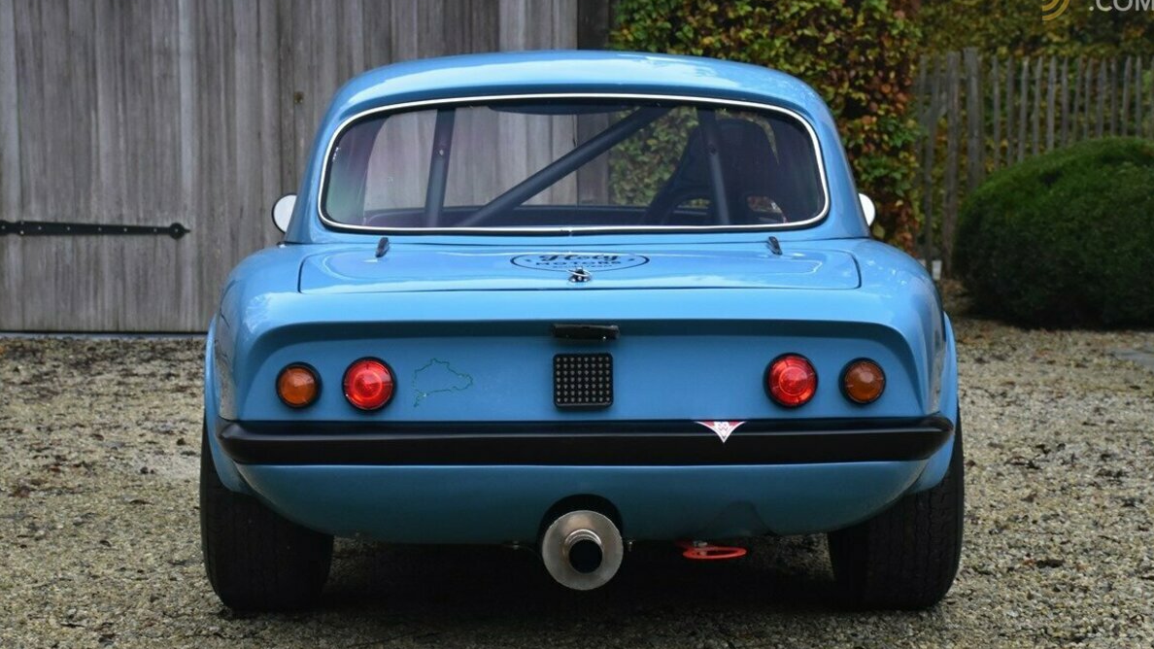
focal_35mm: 56
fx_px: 1699
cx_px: 582
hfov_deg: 37.5
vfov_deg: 21.6
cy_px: 342
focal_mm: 35
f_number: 4.2
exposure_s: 1/160
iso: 800
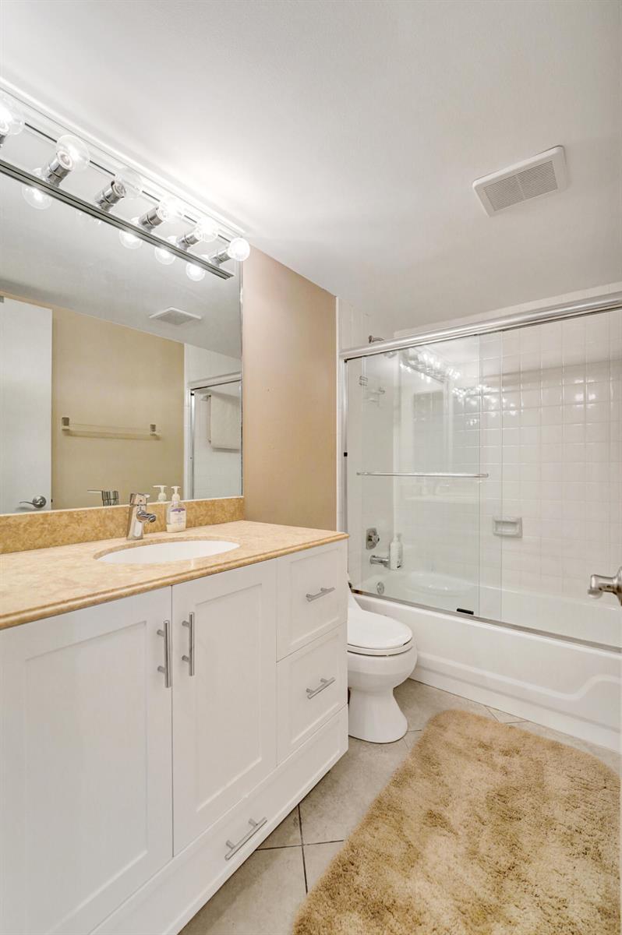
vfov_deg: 104.3
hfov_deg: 81.1
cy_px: 468
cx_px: 311
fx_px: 363
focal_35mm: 14
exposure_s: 1/320
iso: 1250
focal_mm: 14
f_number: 3.2
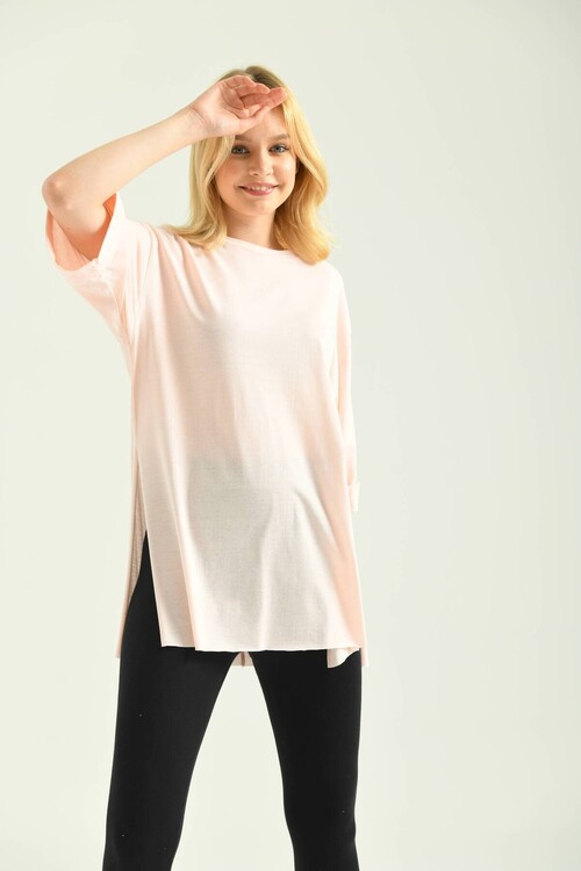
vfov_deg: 24.8
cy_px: 436
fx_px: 1985
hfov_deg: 16.7
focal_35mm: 82
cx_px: 290
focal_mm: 82
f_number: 5.6
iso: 125
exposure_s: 1/160
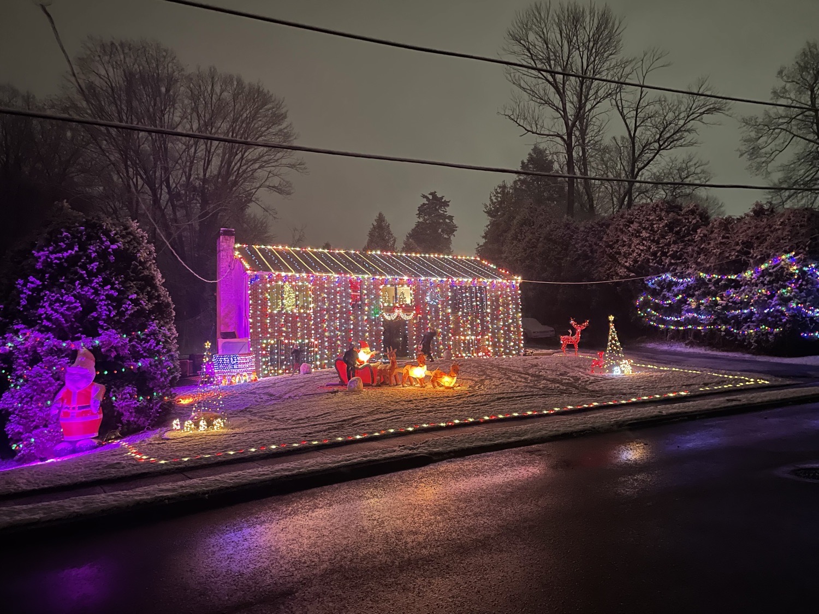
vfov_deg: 53.1
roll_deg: +1.4
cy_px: 307
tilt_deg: +6.1
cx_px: 410
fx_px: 615
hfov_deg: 67.3
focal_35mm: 26
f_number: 1.6
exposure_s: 1/20
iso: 1000
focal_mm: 4.2
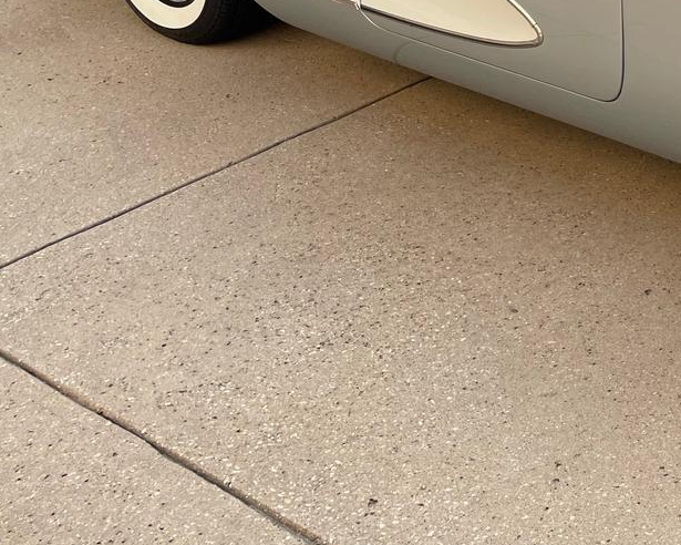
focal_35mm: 66
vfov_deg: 22.2
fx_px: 1330
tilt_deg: -21.2
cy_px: -14
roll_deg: -0.6
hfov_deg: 25.7
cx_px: 816
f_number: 1.6
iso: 32
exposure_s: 1/550
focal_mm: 4.2
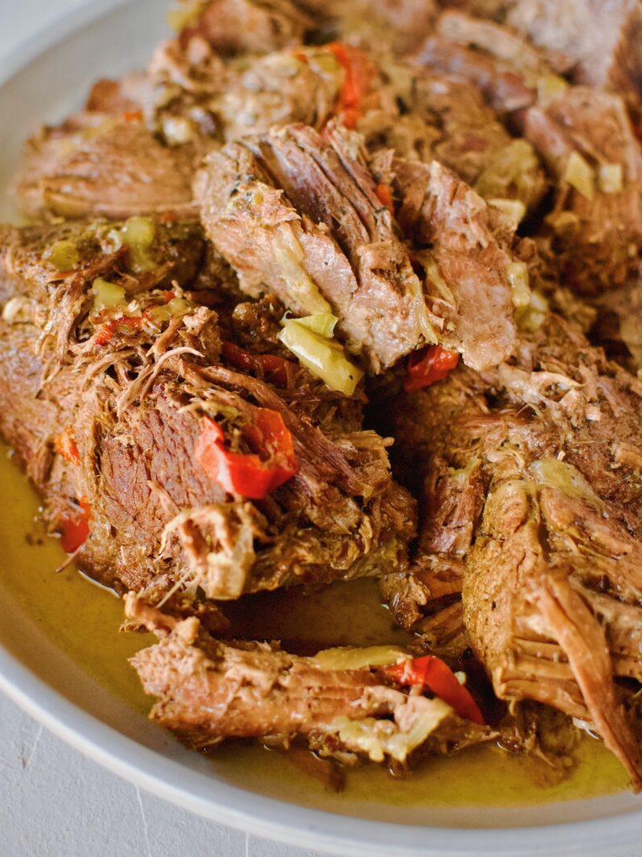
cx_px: 322
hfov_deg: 25.6
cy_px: 396
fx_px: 1410
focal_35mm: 57
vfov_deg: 33.8
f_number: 3.2
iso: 1000
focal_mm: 35
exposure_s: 1/320
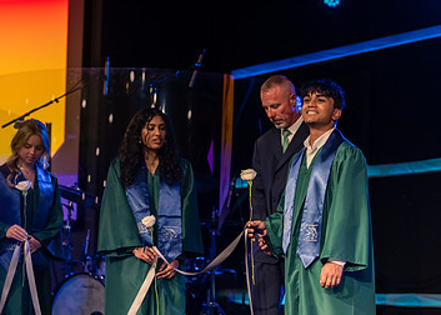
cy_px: 216
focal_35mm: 91
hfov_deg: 21.8
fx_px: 1140
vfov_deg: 15.7
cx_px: 297
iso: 800
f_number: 1.2
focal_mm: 50
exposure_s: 1/400
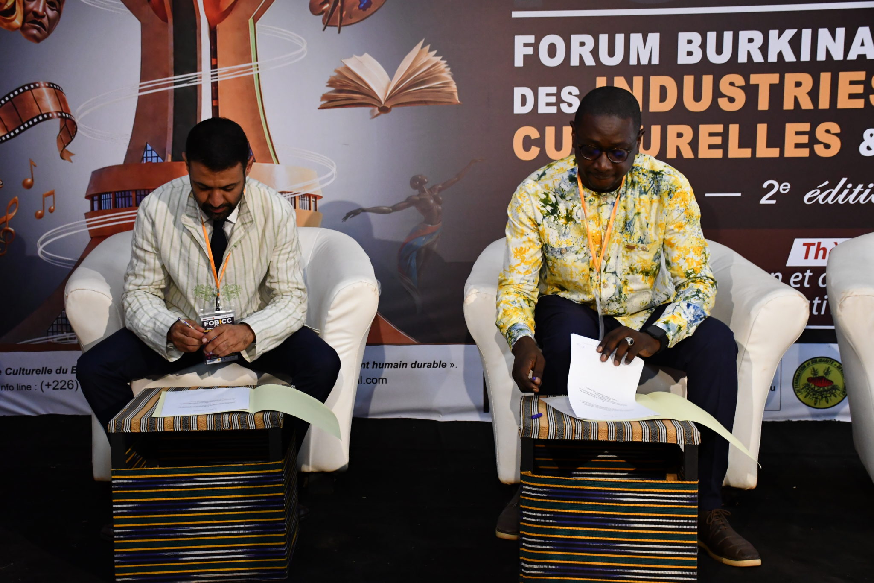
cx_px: 437
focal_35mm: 51
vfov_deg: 26.5
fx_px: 1238
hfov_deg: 38.9
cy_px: 292
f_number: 4.2
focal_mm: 34
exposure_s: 1/125
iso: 2800
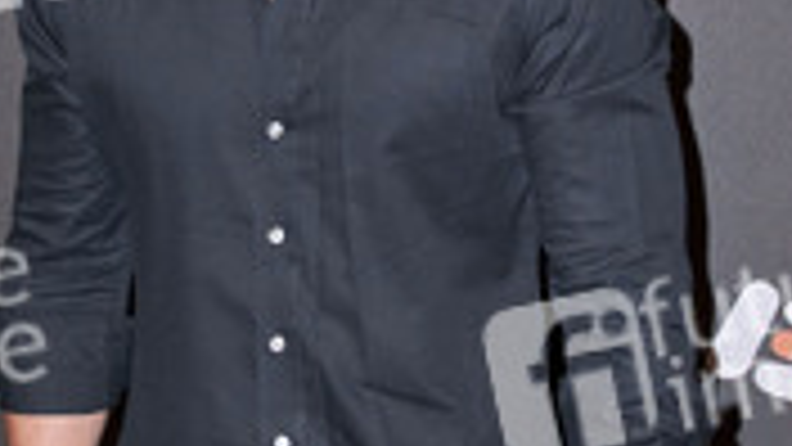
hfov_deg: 30.5
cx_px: 308
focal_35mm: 69
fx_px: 1449
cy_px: 131
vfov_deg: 17.4
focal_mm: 29
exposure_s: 1/400
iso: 400
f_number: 4.5
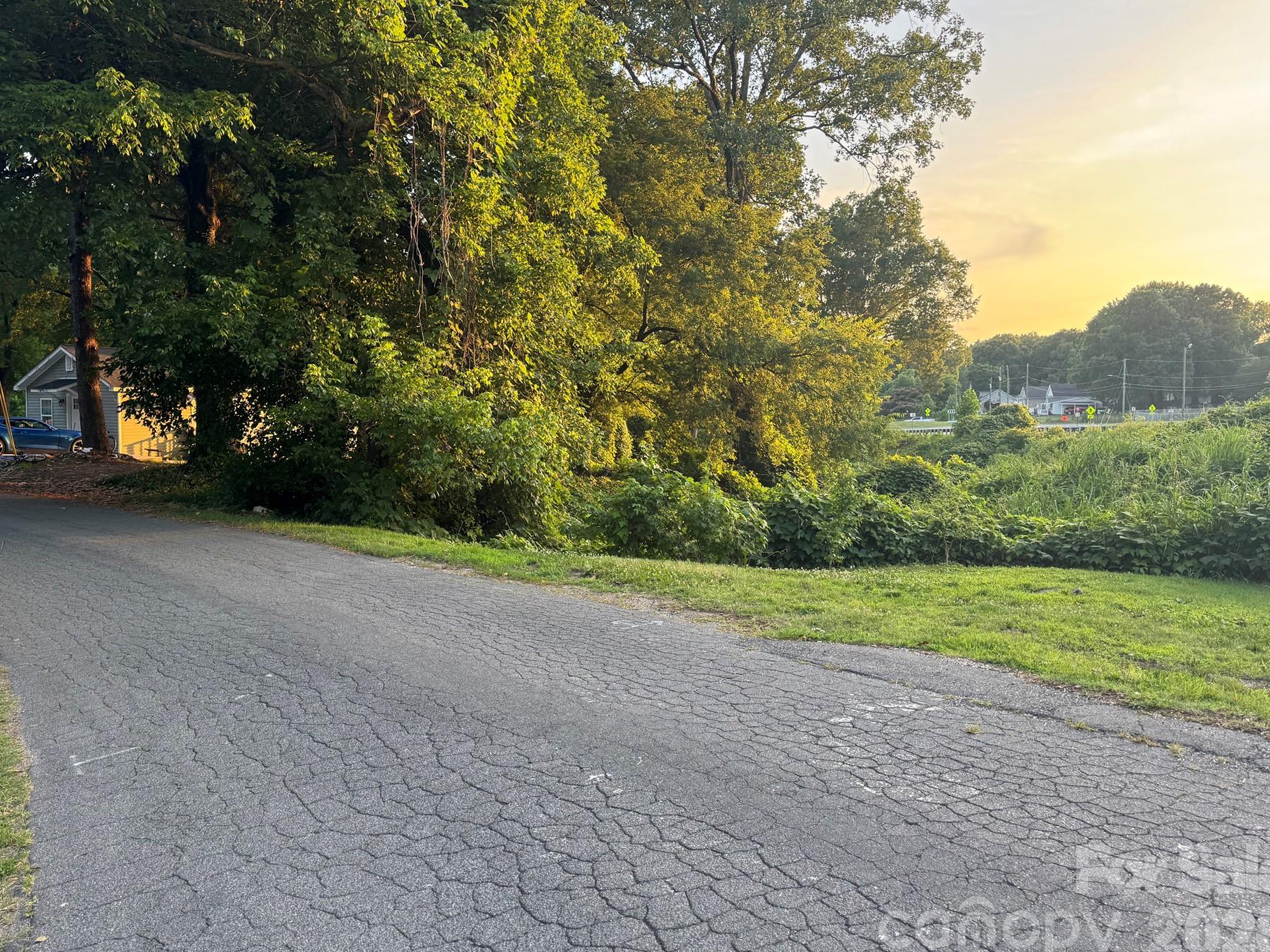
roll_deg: +0.3
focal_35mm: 27
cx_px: 584
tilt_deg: -4.1
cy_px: 446
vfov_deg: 51.3
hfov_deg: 65.2
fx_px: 991
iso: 100
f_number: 1.78
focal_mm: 6.76
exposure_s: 1/172
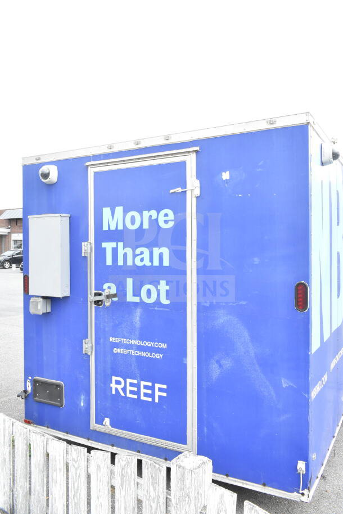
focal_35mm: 30
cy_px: 257
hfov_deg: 43.6
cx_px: 172
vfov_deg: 61.9
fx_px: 428
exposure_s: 1/320
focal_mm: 20
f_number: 9
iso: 1600
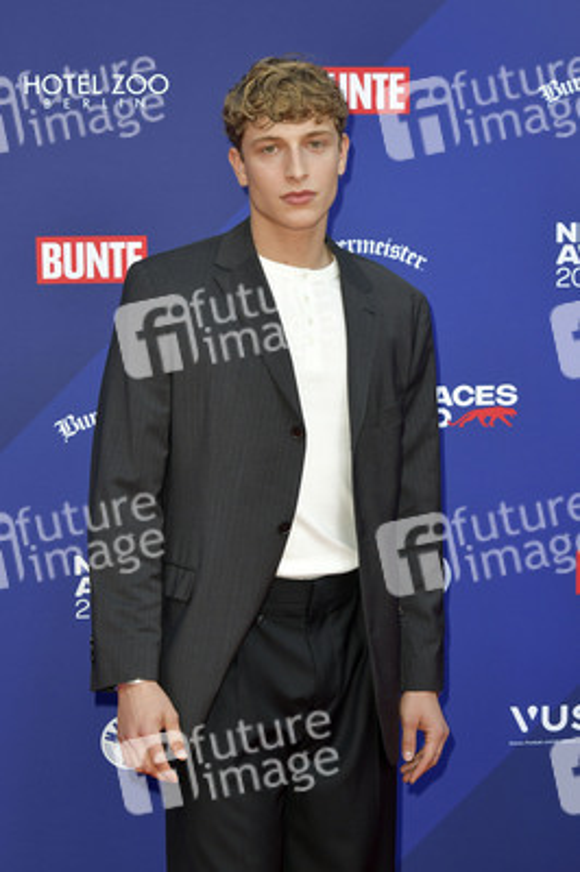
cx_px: 290
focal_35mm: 58
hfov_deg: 23.3
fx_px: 1404
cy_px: 436
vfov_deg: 34.5
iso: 640
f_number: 6.3
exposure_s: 1/200
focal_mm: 58
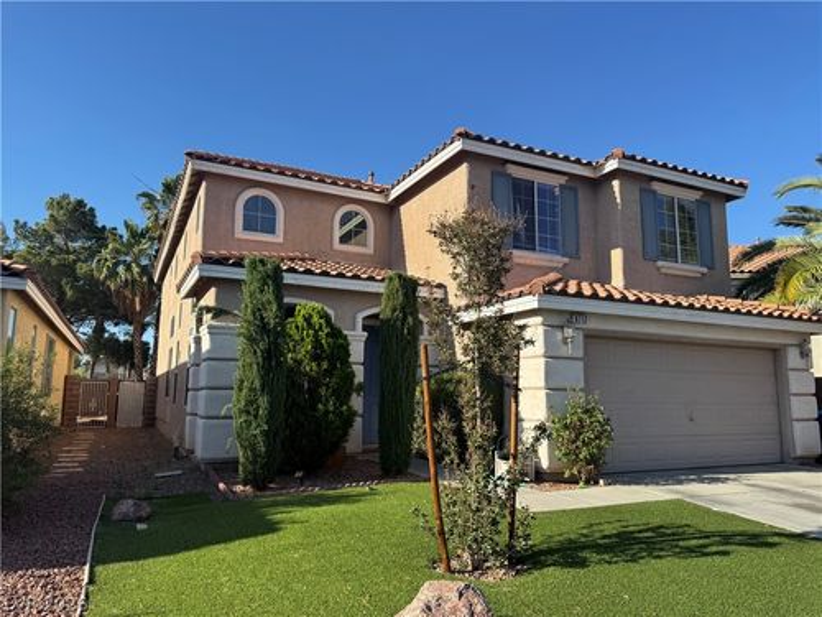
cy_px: 308
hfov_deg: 71.6
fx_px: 570
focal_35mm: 24
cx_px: 411
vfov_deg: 56.8
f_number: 1.78
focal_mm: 6.76
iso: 80
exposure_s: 1/2710
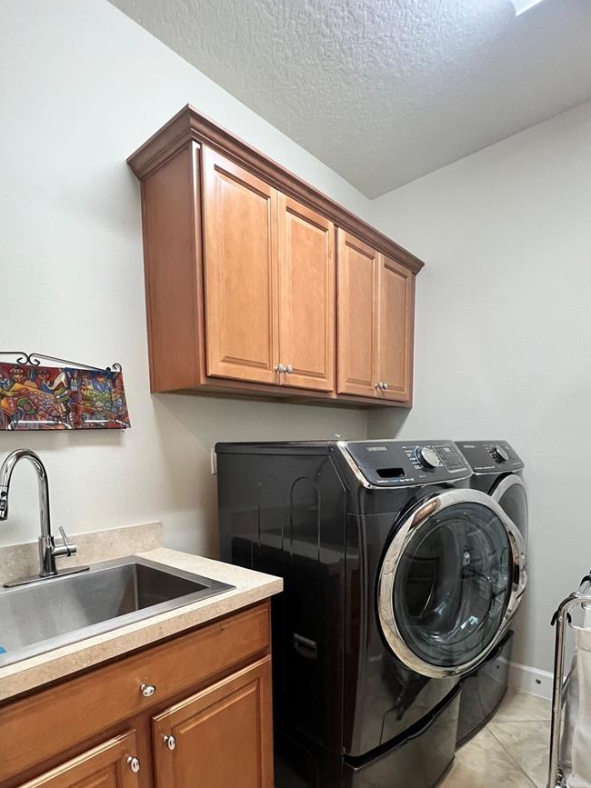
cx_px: 255
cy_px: 498
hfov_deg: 71.2
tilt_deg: -5.4
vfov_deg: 85.8
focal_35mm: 18
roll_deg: +2.5
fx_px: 410
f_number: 1.8
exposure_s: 1/60
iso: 250
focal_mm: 1.57
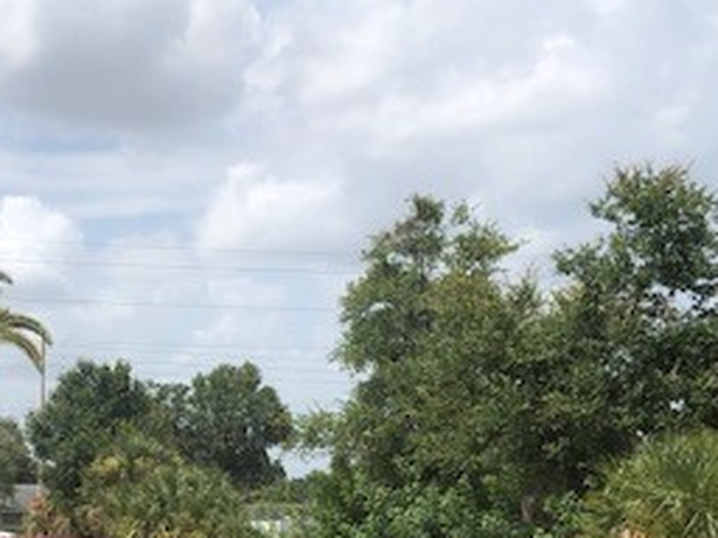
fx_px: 1452
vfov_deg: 19.6
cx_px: -123
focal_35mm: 70
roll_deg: -1.0
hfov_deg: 25.2
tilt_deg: -5.5
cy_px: 667
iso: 20
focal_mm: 3.99
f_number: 1.8
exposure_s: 1/2114
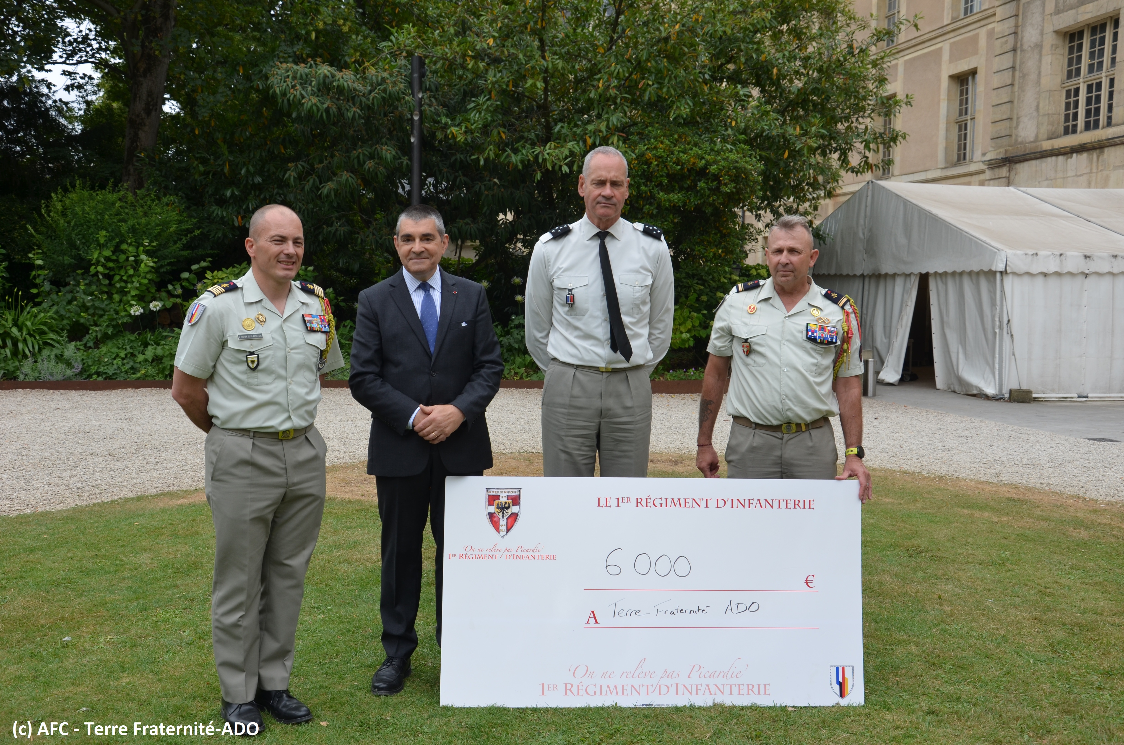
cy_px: 372
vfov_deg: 35.3
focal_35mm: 38
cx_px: 562
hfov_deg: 51.4
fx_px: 1168
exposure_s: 1/250
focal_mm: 25
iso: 180
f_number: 8
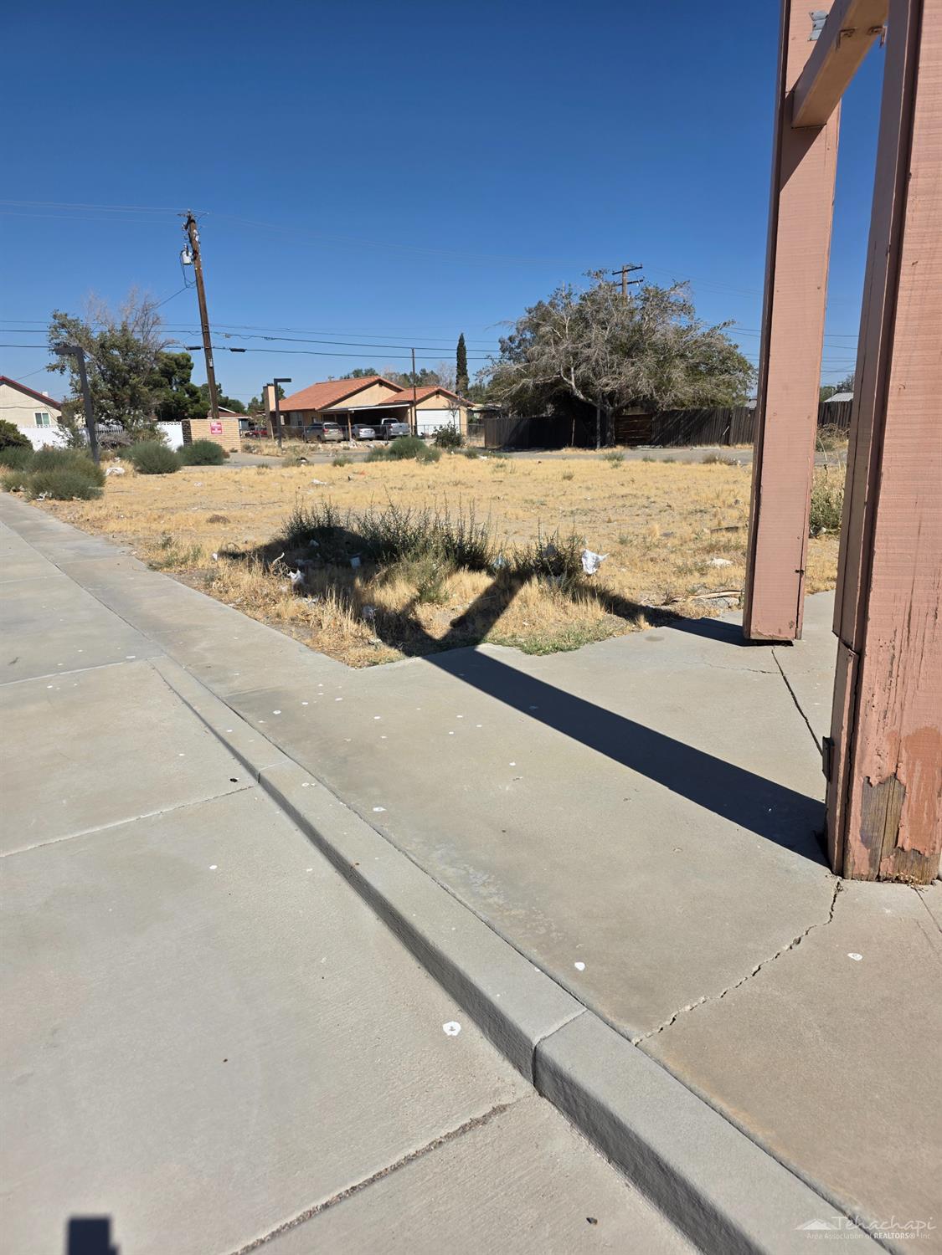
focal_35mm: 23
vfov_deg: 73.9
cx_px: 471
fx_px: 835
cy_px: 628
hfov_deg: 58.9
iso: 50
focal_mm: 6.3
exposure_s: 1/7944
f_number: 1.7
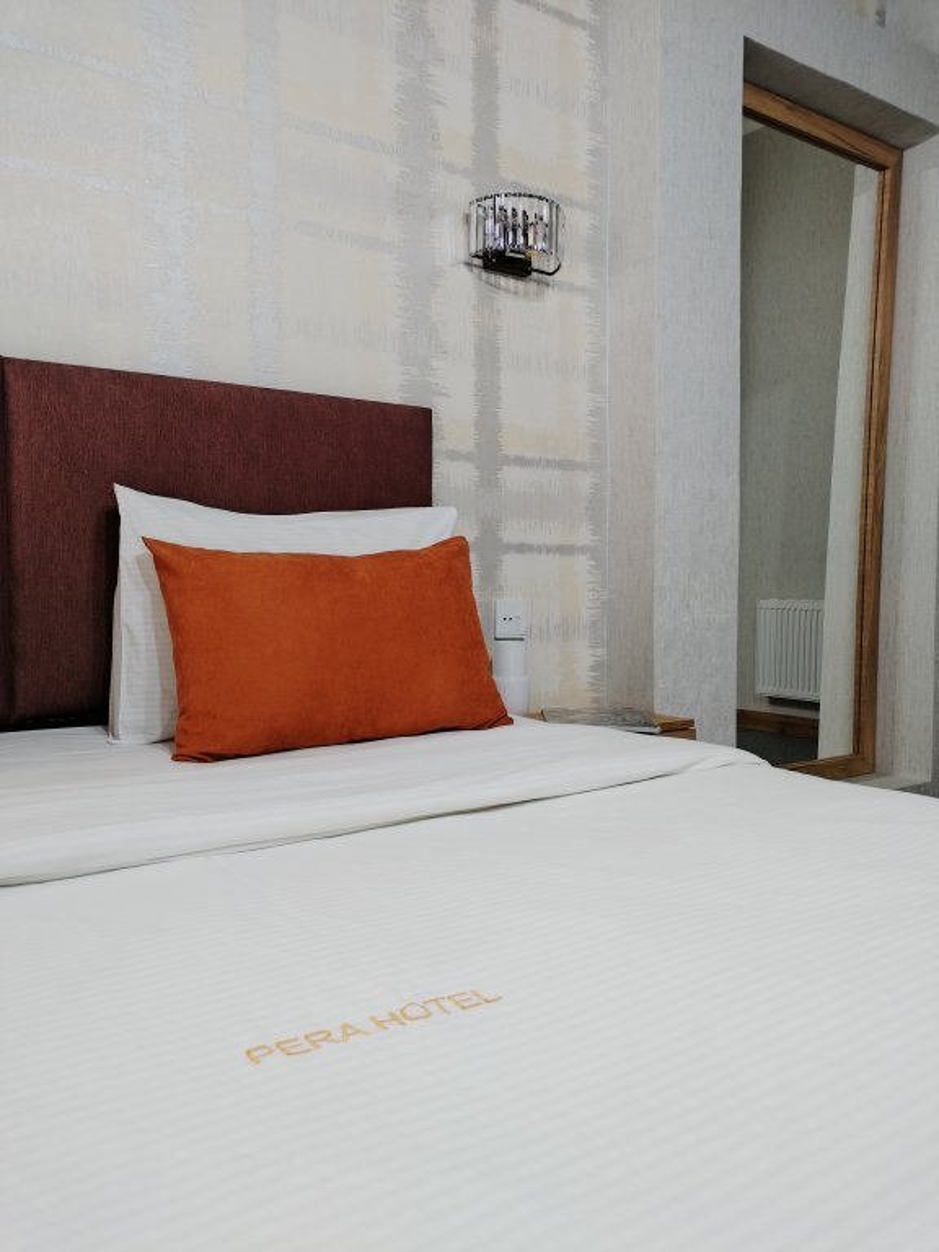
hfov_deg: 53.1
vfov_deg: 67.3
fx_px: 940
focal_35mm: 26
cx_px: 470
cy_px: 626
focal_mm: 4.75
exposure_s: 1/345
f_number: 1.8
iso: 100
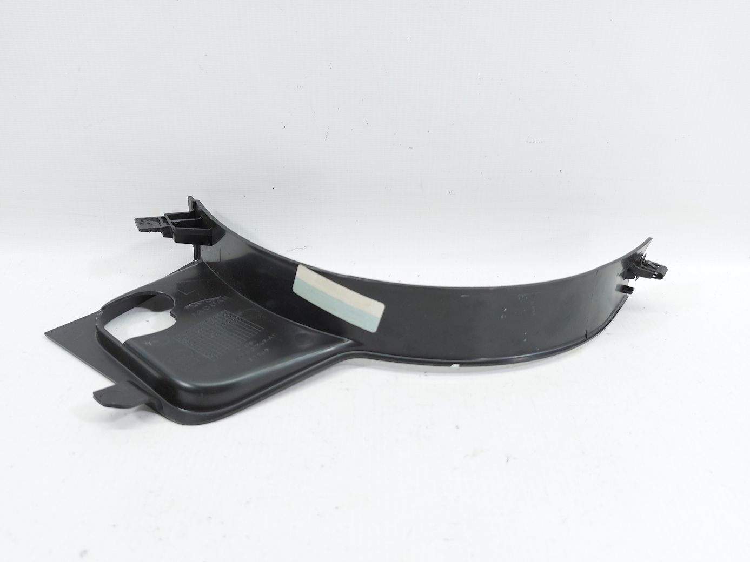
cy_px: 281
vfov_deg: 56.8
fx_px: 520
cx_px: 375
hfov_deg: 71.6
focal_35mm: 24
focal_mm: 5.23
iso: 50
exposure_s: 1/50
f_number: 1.8
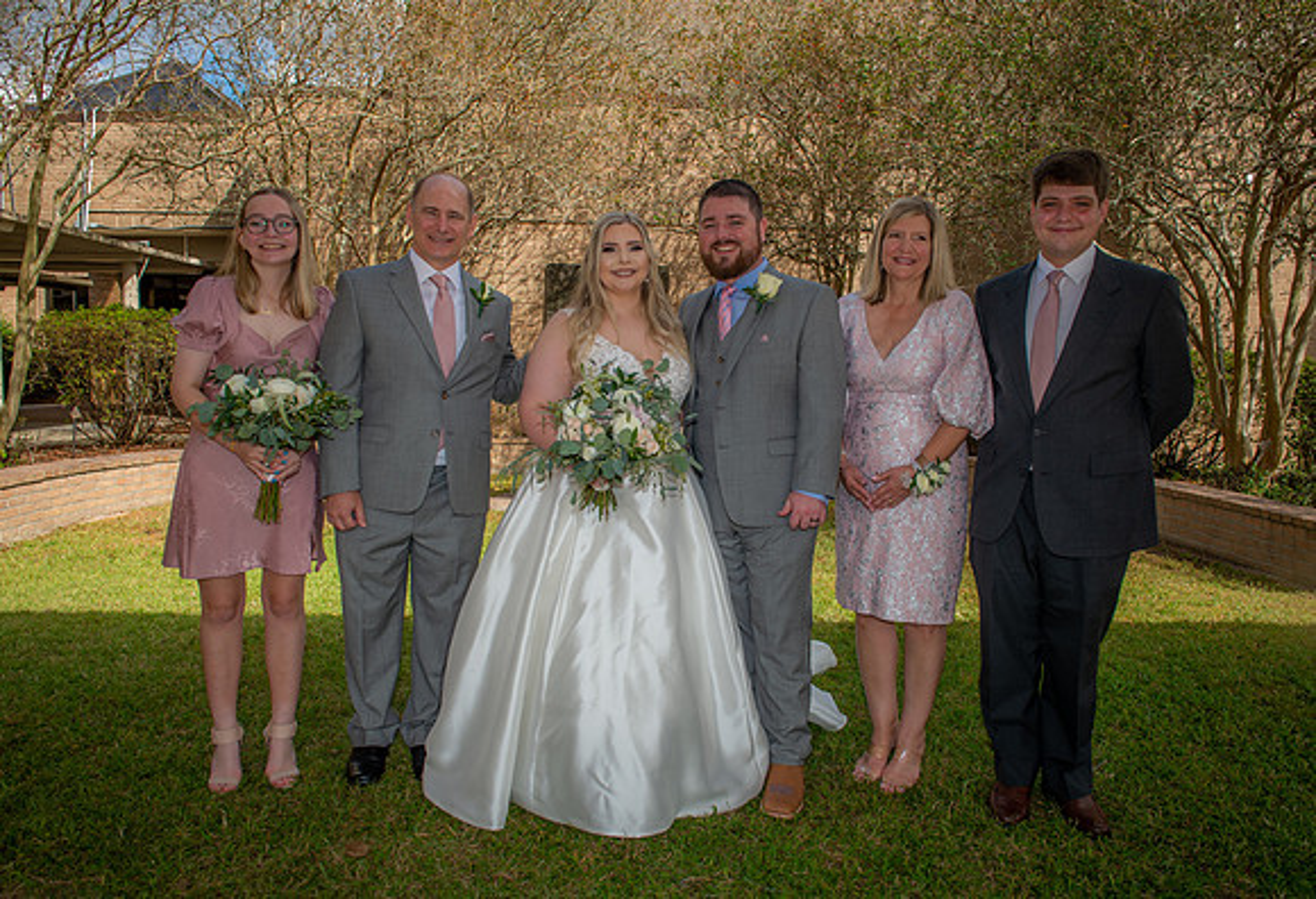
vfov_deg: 49.5
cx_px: 674
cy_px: 450
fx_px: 974
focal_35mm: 26
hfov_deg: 68.1
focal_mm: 26
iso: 125
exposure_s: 1/200
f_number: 7.1
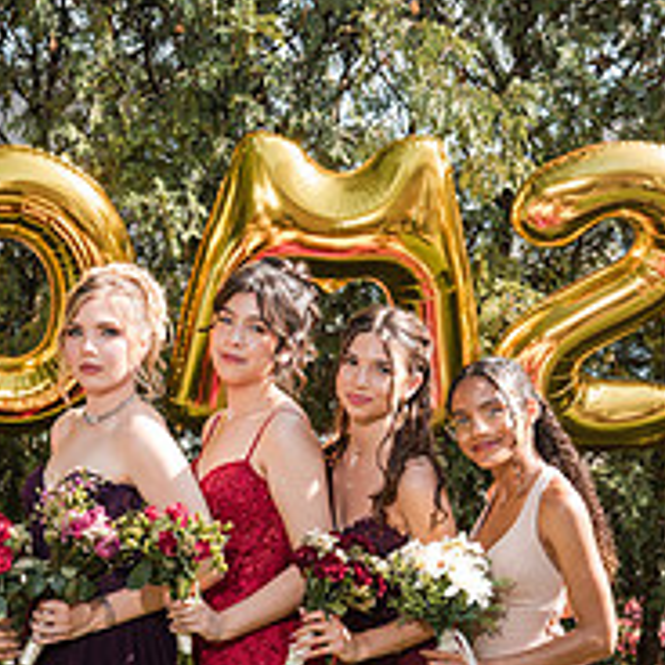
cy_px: 557
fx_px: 1760
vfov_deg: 21.1
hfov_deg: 21.1
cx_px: 137
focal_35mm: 81
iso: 125
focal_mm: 39
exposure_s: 1/250
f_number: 4
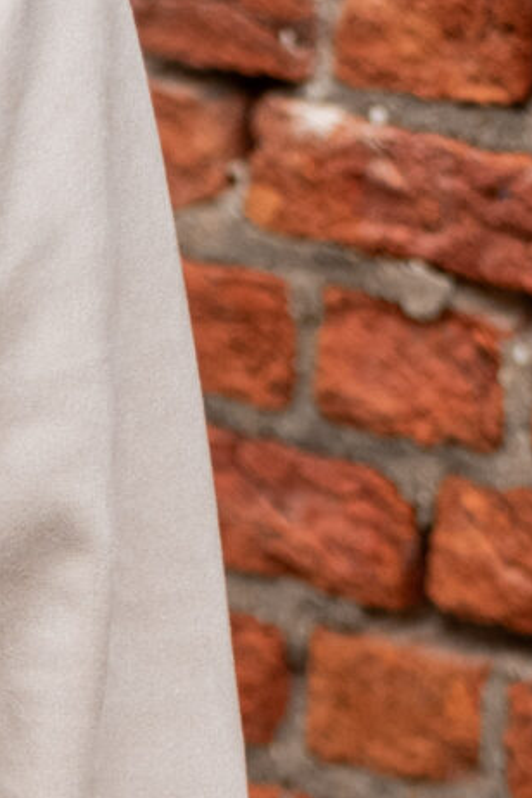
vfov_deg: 7.2
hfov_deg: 4.8
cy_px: 1447
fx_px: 6140
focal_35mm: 277
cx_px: -821
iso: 640
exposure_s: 1/800
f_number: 2.5
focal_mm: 50
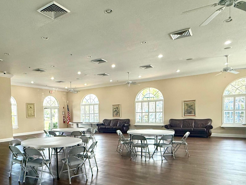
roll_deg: +1.5
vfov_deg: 52.0
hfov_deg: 65.2
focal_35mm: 26
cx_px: 79
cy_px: 124
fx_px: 185
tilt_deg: -3.7
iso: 200
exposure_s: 1/120
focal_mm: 2.22
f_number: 2.2
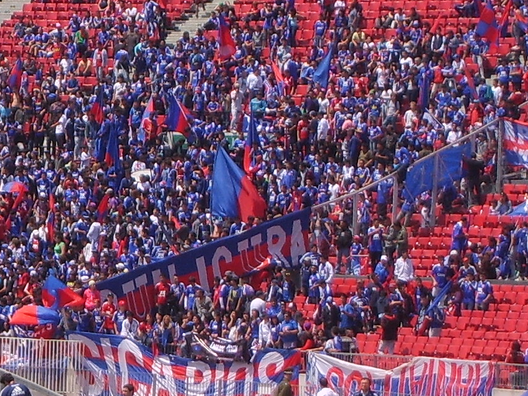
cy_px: 174
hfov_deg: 8.2
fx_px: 3645
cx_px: -167
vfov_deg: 6.2
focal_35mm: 239
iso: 50
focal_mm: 12
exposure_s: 1/500
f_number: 3.9
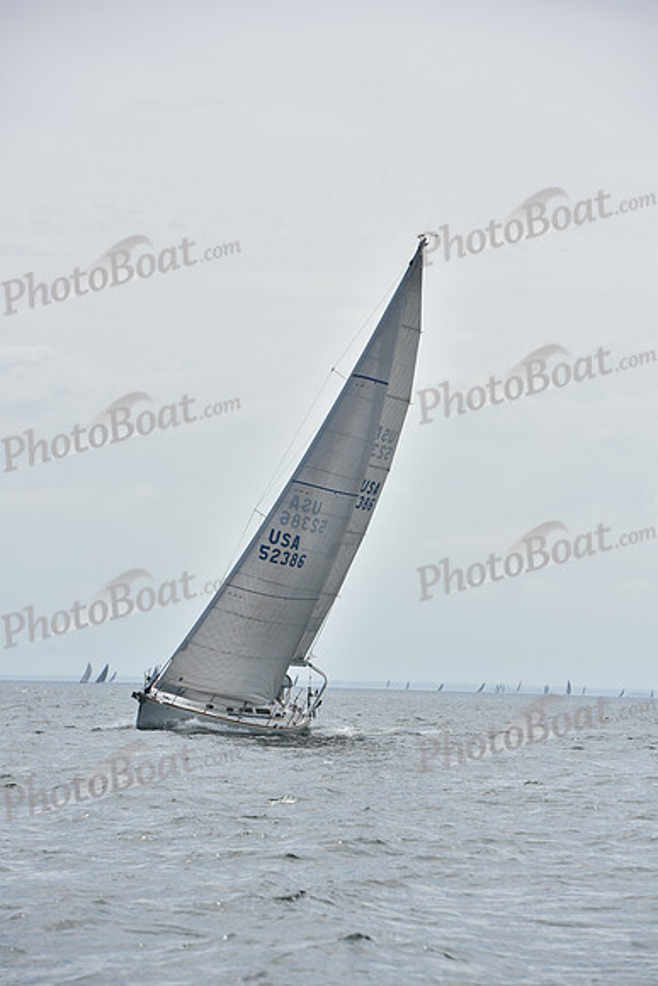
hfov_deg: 8.9
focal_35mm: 155
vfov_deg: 13.2
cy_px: 493
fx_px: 4247
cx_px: 329
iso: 200
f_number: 8
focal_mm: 155
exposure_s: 1/1250
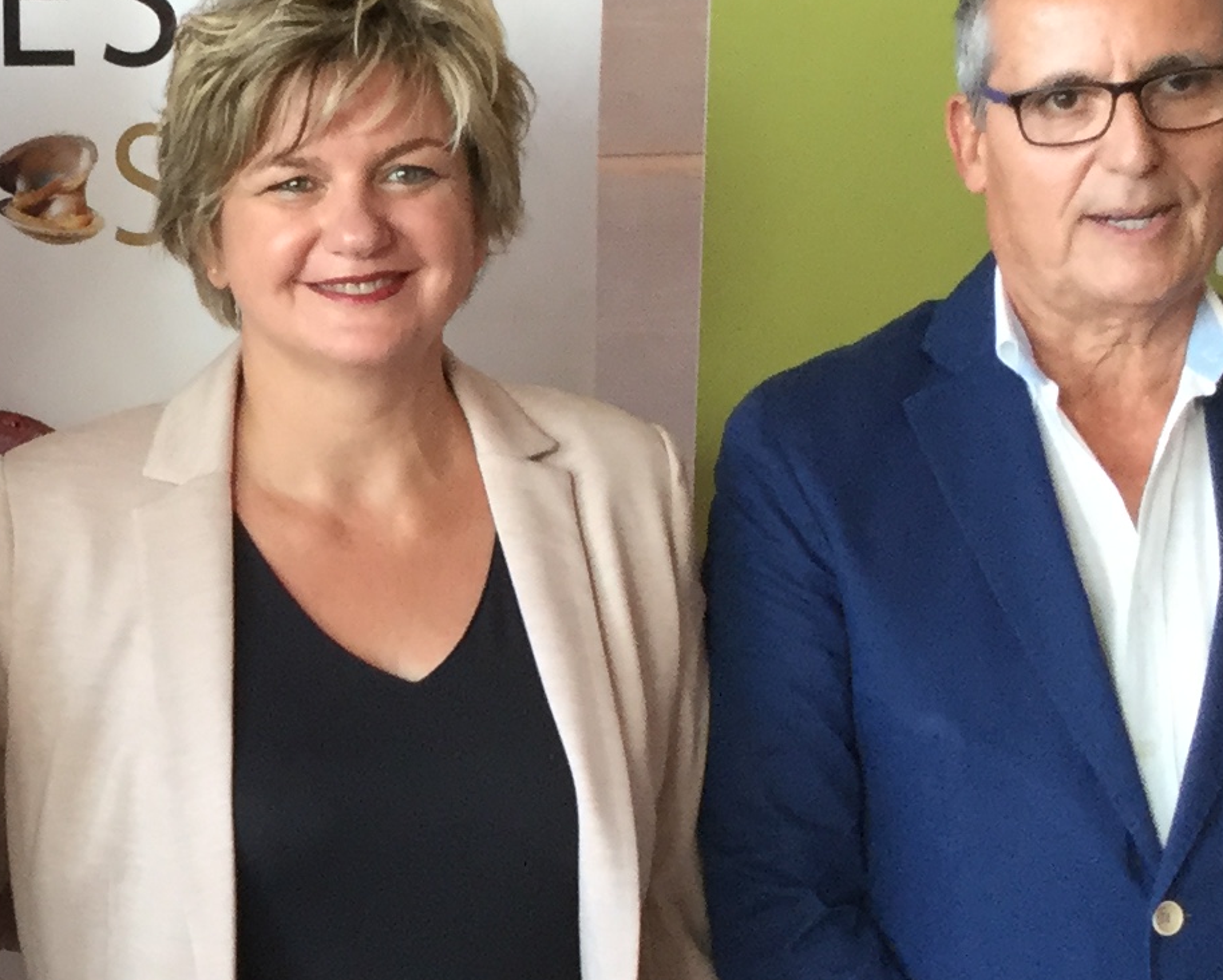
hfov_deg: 17.4
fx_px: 3911
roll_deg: -0.4
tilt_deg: -9.2
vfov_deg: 14.2
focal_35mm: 108
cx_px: 60
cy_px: 668
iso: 64
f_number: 2.4
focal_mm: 3.3
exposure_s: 1/33
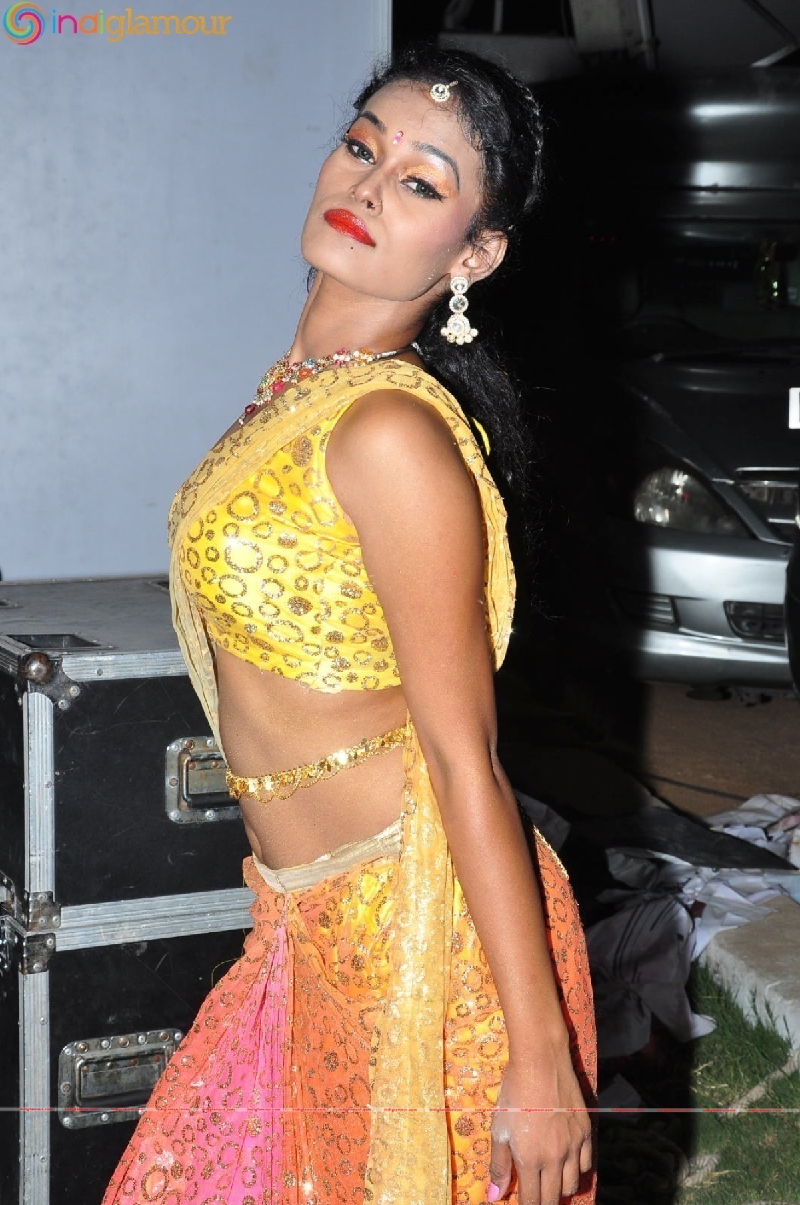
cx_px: 400
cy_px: 602
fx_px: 2508
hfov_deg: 18.1
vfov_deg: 27.0
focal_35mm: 75
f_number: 10
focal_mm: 50
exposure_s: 1/125
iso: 400
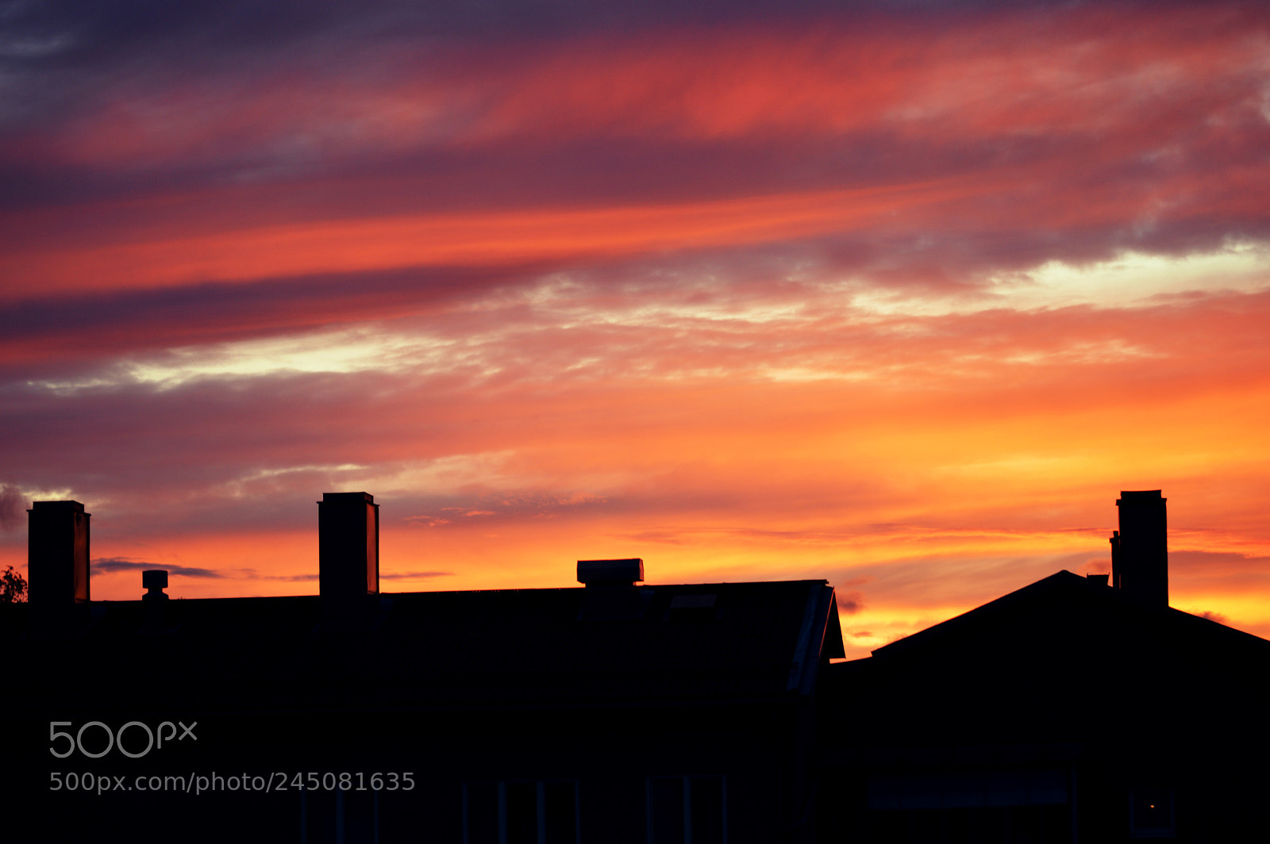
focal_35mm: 82
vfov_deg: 16.5
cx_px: 635
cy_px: 422
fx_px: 2908
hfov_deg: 24.6
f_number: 4
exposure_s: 1/30
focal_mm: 55
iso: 100
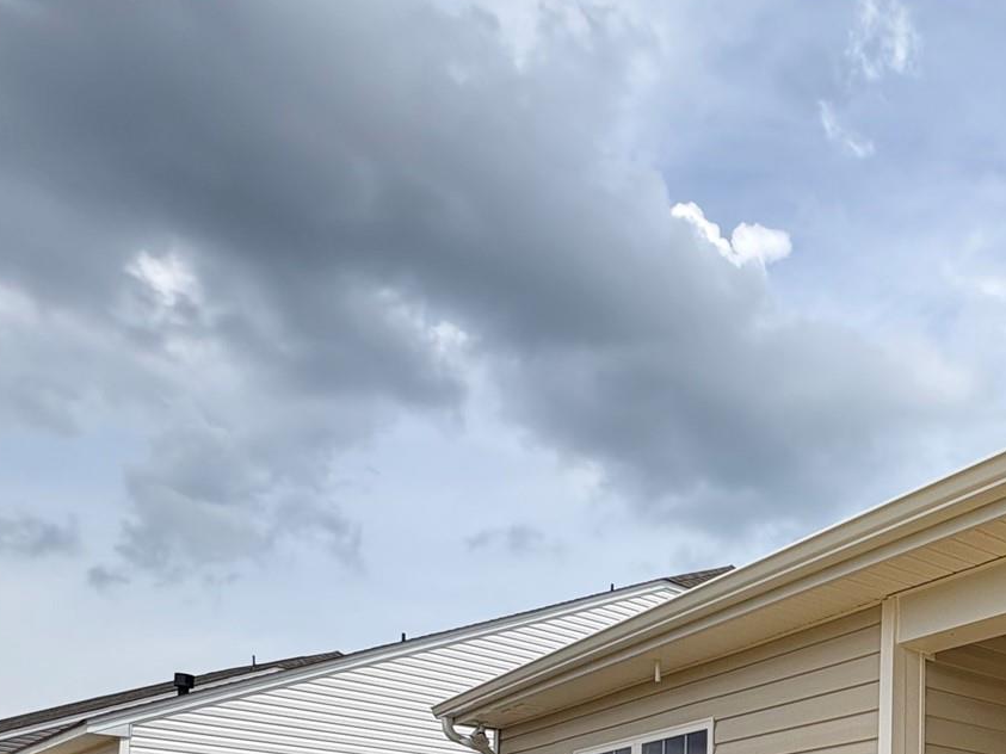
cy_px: 906
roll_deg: -0.7
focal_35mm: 34
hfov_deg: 45.9
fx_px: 988
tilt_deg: -1.1
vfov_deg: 33.8
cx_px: 994
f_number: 2.2
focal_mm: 2.22
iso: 50
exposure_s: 1/1748
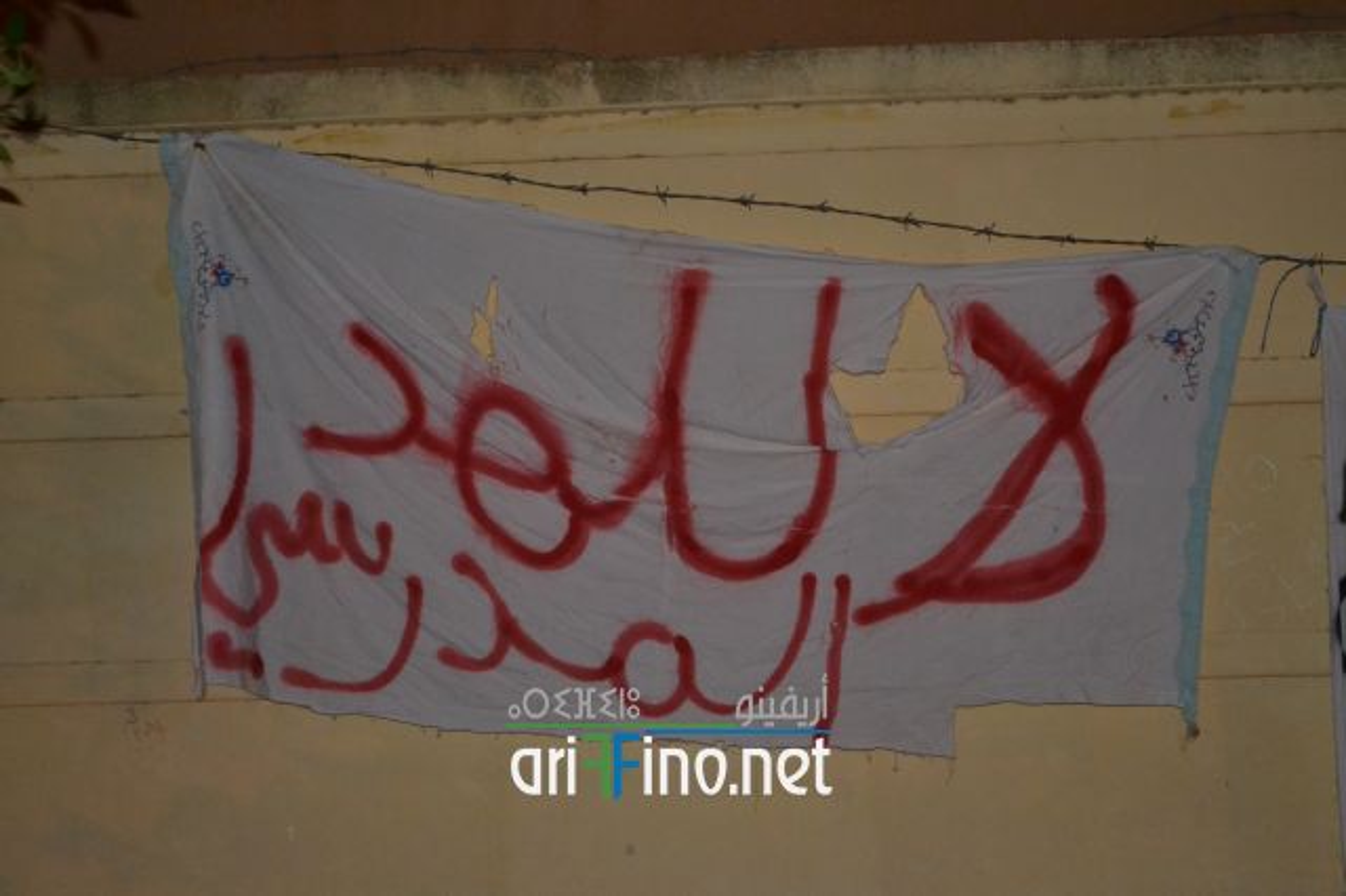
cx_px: 673
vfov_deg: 16.5
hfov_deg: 24.6
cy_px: 448
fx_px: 3083
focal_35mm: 82
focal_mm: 55
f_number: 5.6
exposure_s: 1/60
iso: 3200
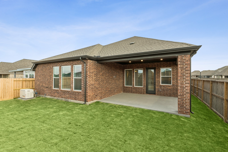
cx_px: 114
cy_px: 76
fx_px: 101
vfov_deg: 73.8
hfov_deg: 96.7
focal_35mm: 16
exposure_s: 1/40
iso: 160
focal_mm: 16
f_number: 9
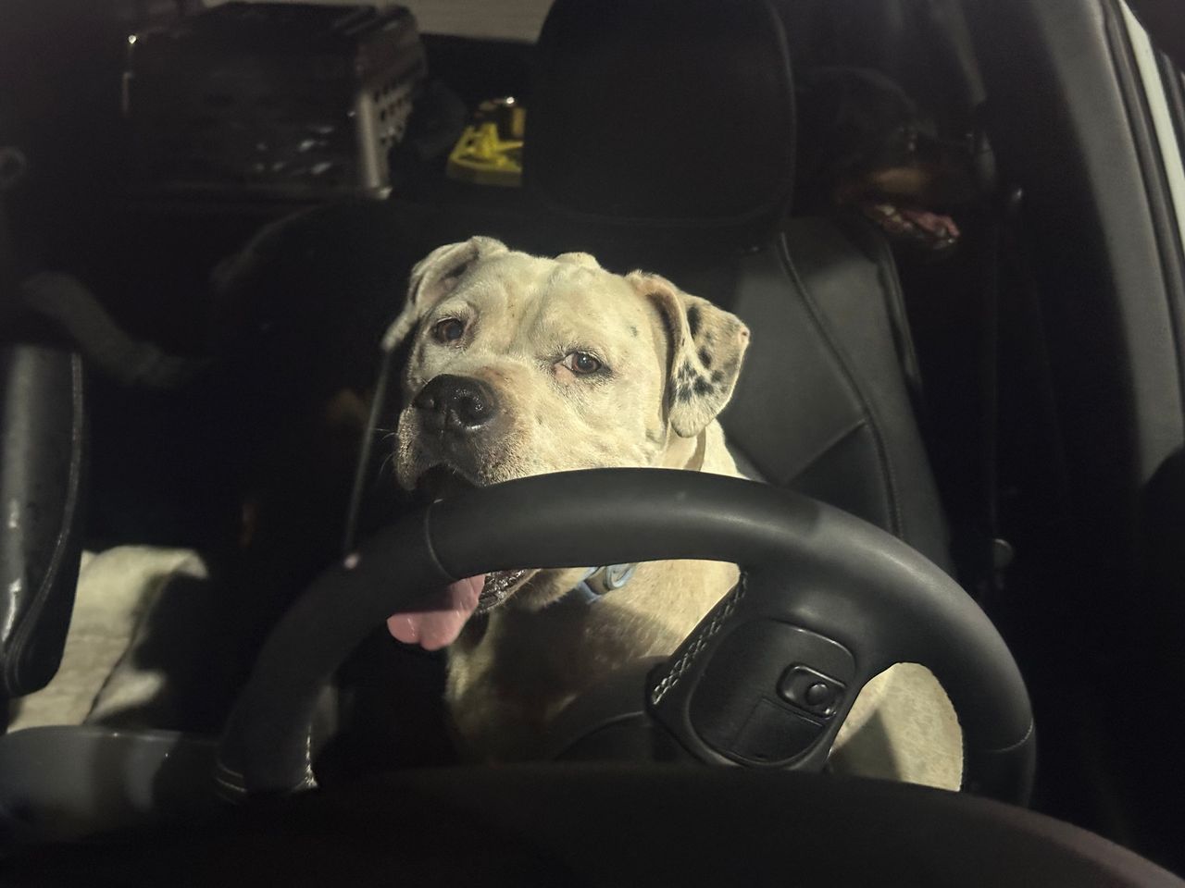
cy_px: 444
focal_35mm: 48
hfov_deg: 39.7
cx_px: 592
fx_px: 1643
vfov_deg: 30.3
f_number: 1.78
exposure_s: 1/20
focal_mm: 6.86
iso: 640
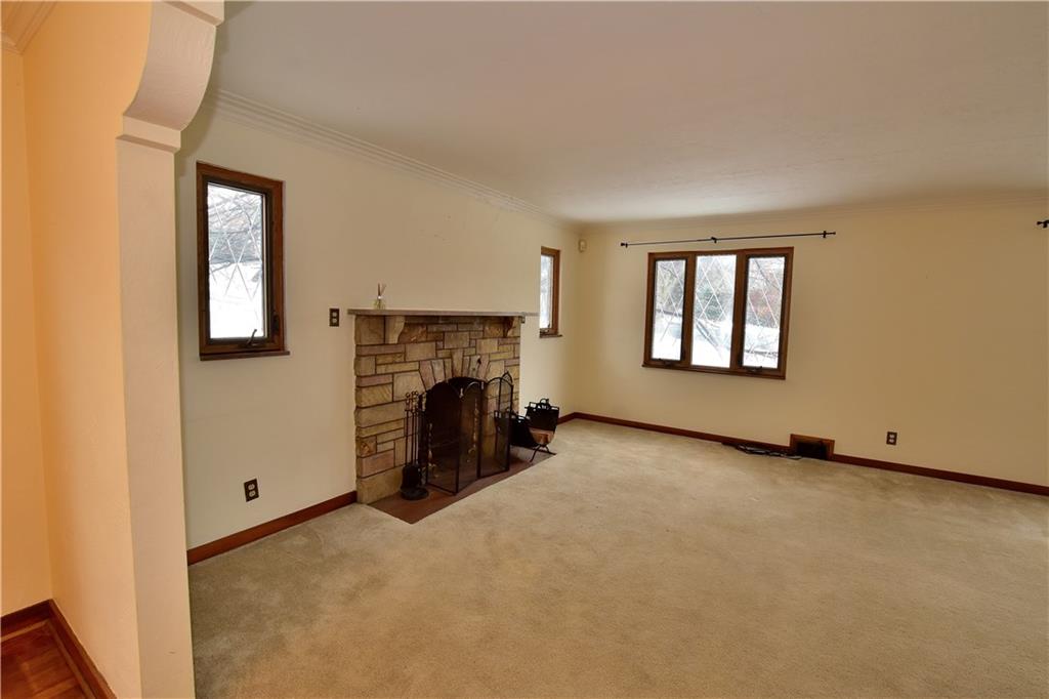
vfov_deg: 77.3
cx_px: 524
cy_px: 350
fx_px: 437
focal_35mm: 15
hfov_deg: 100.4
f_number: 11
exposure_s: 1/8
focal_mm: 10
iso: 220
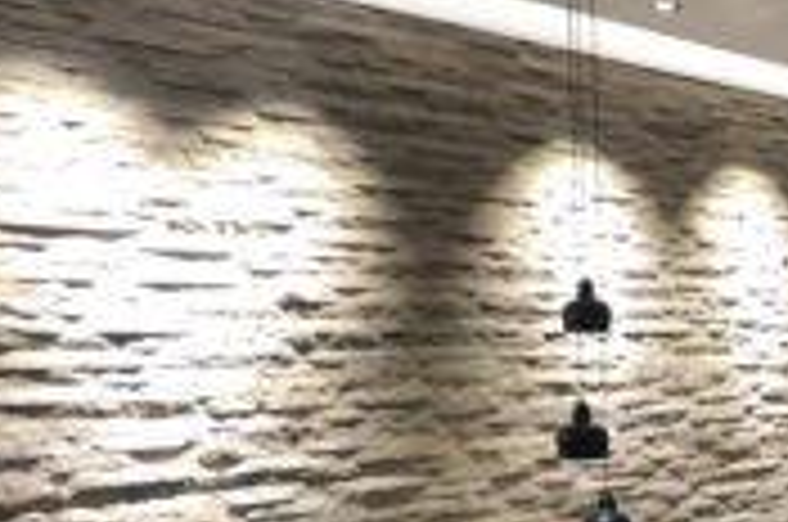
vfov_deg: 21.9
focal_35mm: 60
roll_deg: +2.1
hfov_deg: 31.9
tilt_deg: -5.0
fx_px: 1311
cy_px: 486
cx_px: 702
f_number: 1.8
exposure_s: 1/33
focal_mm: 4
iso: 40
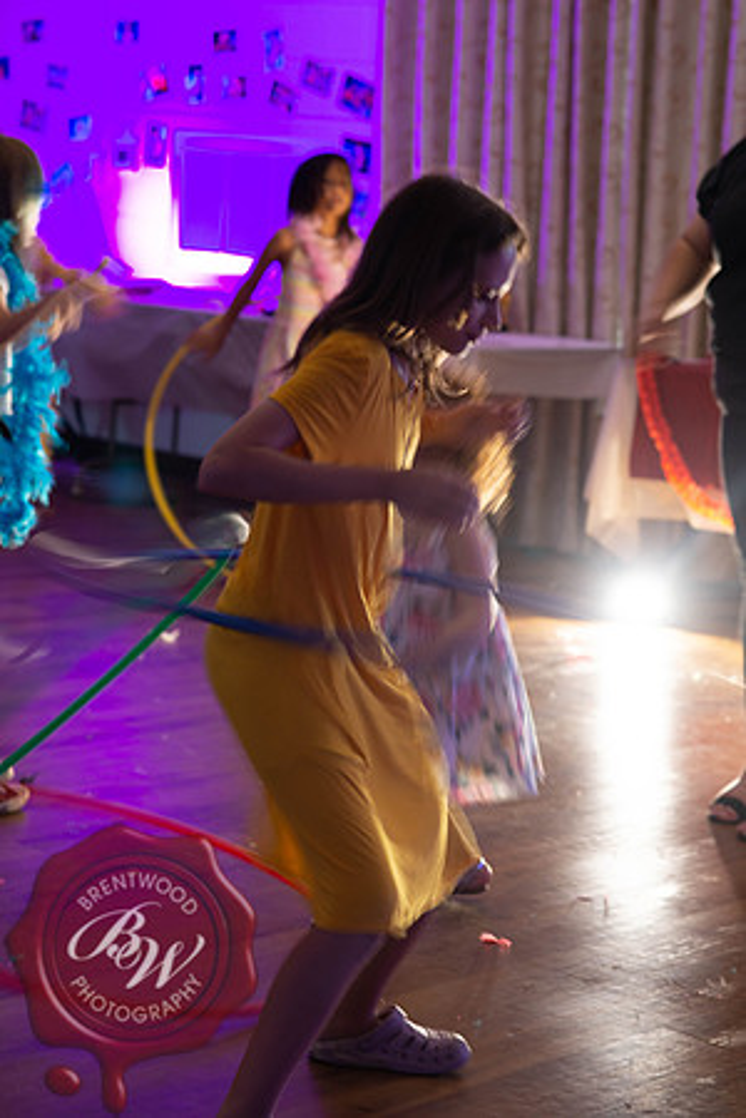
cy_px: 559
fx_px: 2642
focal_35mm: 85
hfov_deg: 16.1
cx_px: 373
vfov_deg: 23.9
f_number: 4.5
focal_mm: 85
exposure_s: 1/15
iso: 500
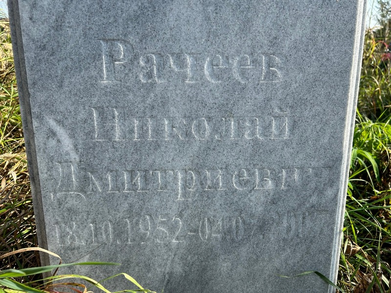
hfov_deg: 67.3
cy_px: 146
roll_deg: +1.7
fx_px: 294
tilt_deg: -13.7
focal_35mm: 26
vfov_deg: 53.1
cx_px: 196
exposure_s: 1/1468
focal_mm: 5.7
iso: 50
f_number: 1.5
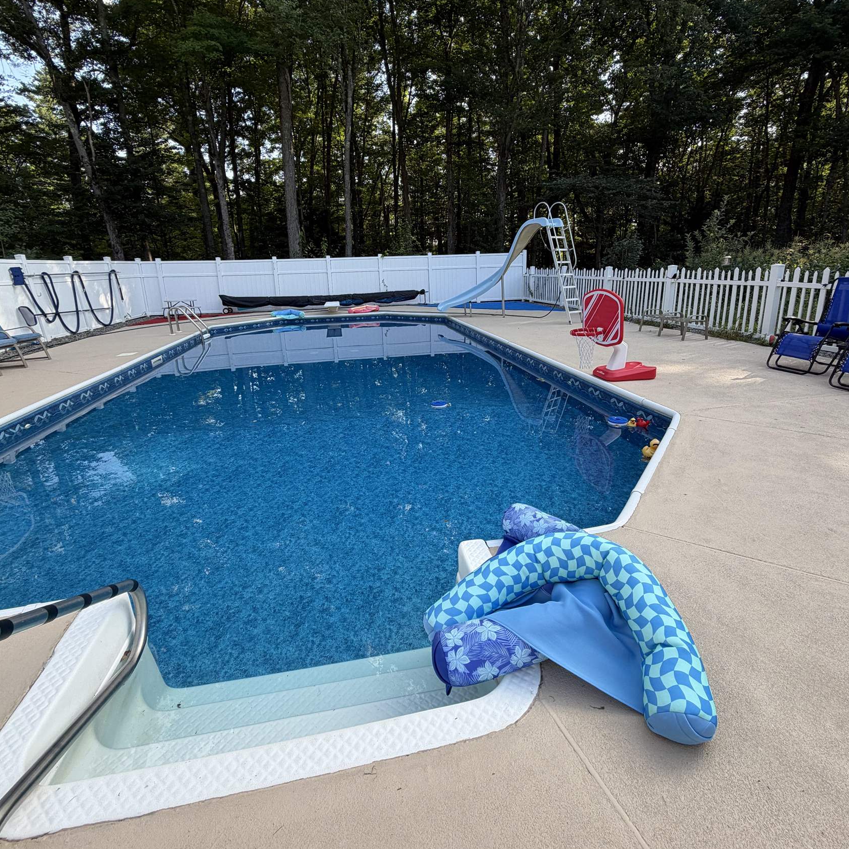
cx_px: 428
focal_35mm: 17
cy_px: 386
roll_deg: +1.2
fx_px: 472
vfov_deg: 83.8
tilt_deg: -12.7
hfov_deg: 84.0
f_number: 2.2
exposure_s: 1/276
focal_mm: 2.22
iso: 50
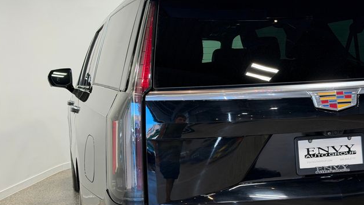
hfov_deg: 39.2
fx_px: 512
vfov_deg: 22.6
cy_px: 119
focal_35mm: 53
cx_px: 181
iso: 64
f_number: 1.78
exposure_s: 1/120
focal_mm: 6.76
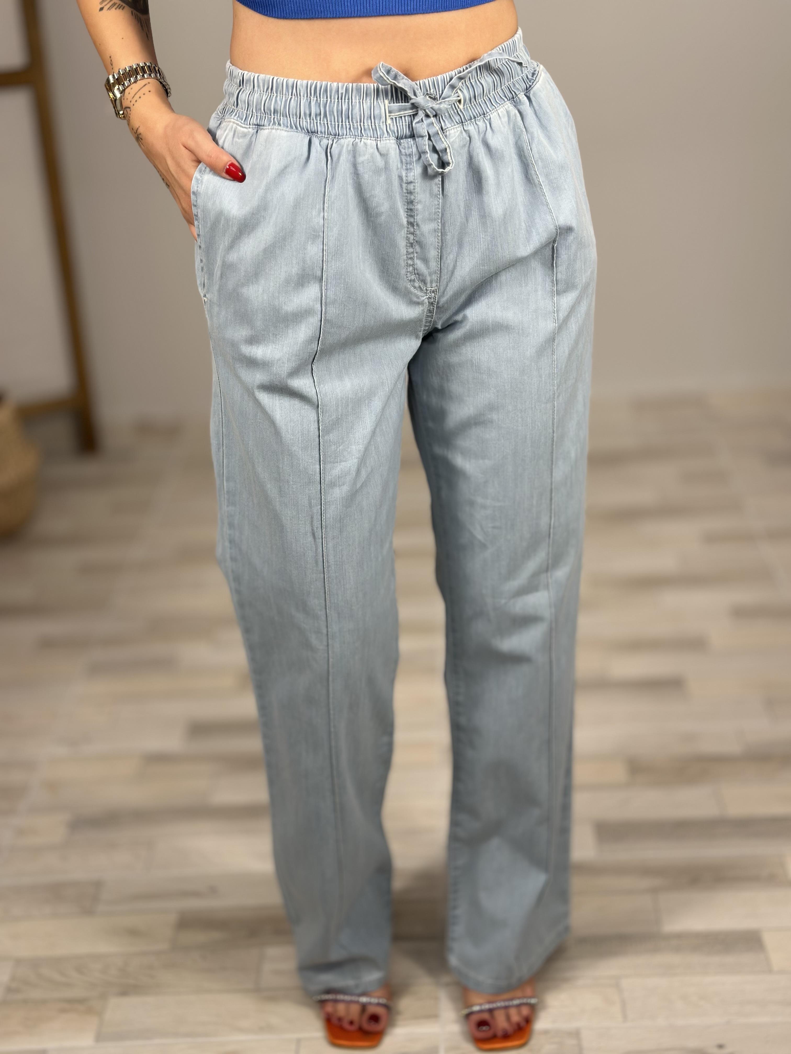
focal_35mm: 48
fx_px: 1462
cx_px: 396
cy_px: 527
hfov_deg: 30.3
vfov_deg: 39.7
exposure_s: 1/100
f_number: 1.78
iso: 80
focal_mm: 6.86
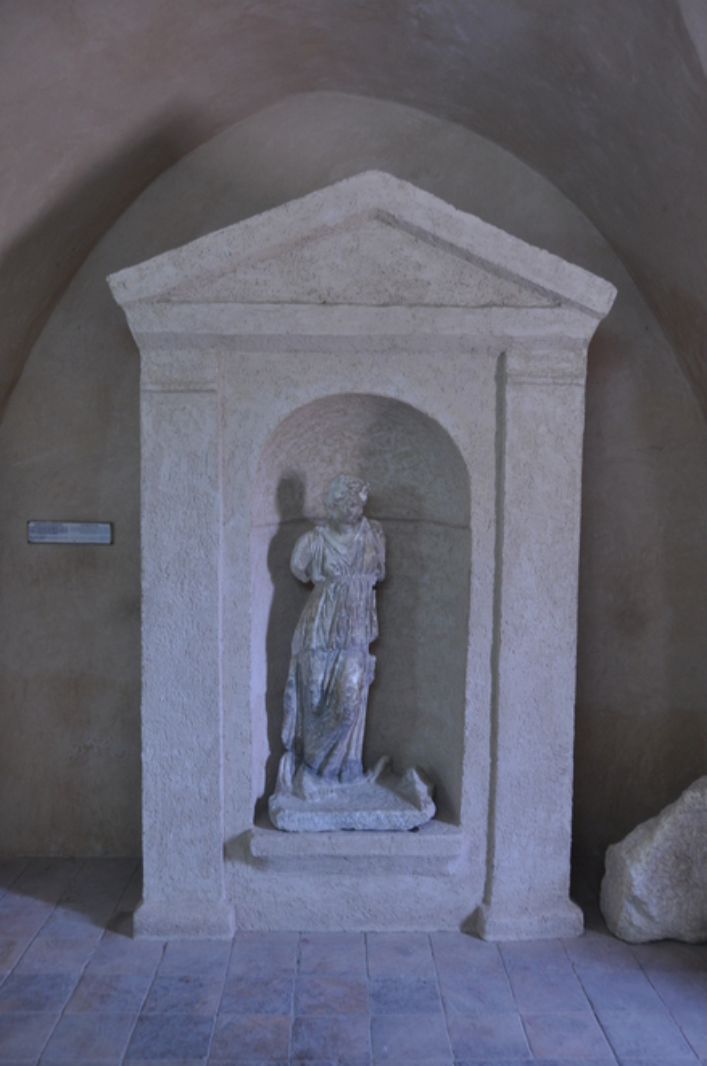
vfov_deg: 57.3
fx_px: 976
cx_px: 354
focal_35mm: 33
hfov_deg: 39.8
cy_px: 533
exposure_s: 1/20
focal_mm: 22
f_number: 3.8
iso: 400
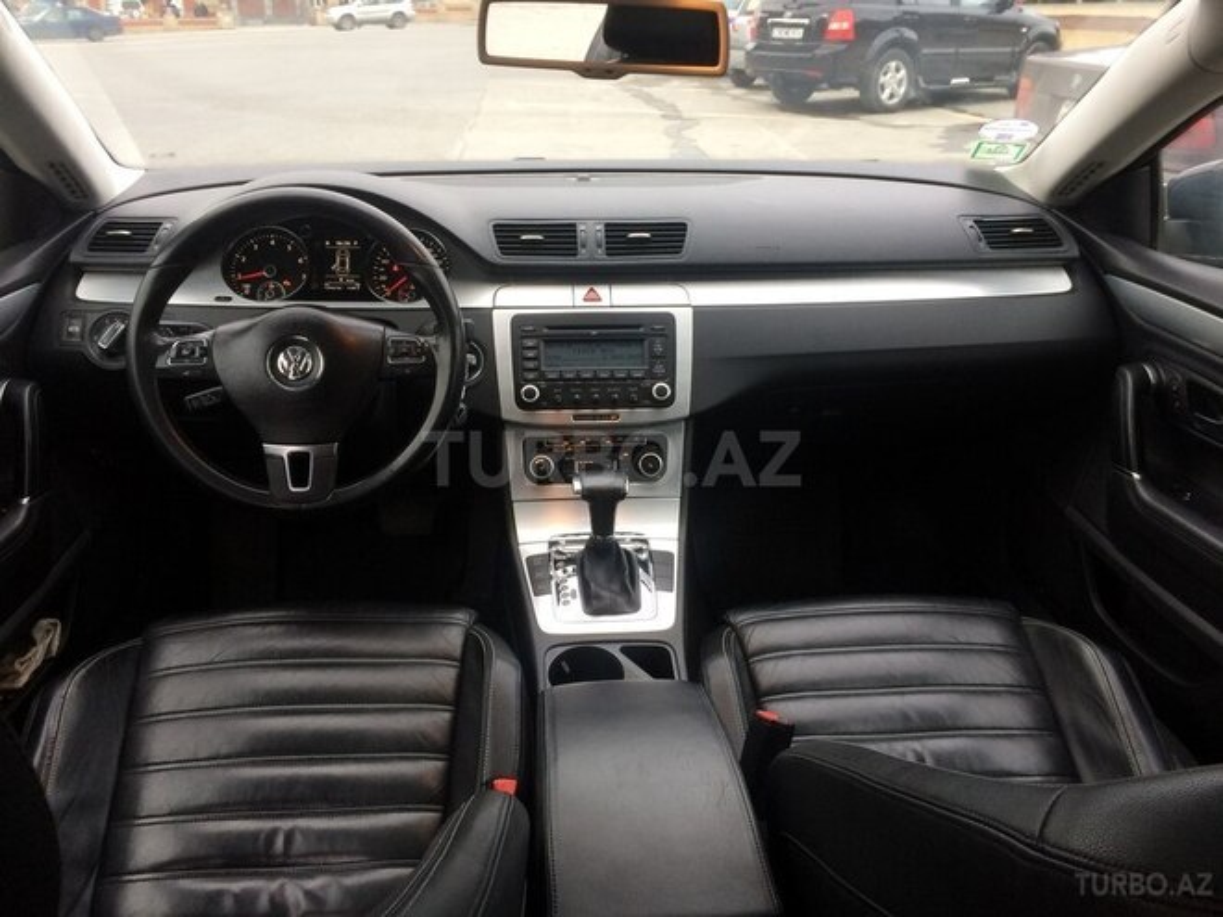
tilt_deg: -24.5
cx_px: 612
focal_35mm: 29
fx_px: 1025
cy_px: 458
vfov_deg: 48.2
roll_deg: +0.5
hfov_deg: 61.7
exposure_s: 1/33
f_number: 2.2
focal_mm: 4.15
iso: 40
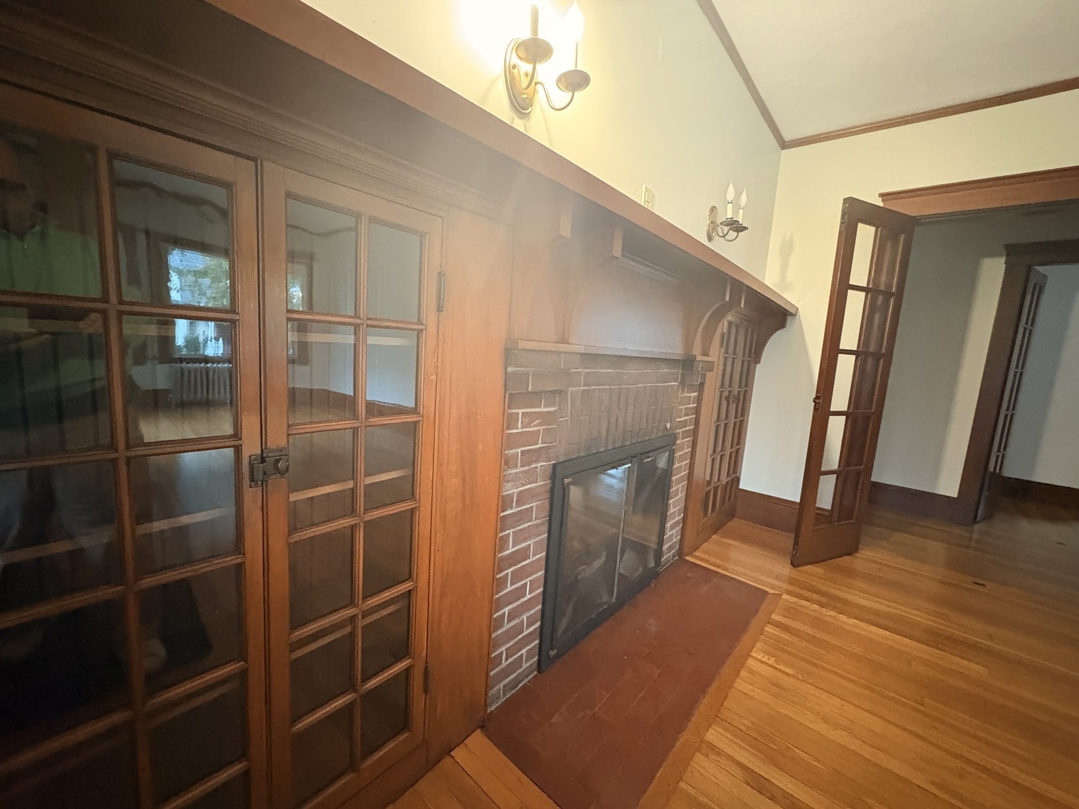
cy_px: 404
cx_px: 540
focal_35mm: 14
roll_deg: -3.1
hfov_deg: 102.1
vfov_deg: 85.7
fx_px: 436
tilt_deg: -4.8
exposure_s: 1/30
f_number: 2.2
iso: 1250
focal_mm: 2.22
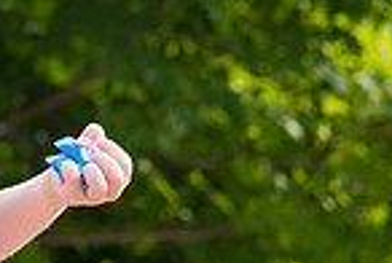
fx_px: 4321
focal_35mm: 396
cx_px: -344
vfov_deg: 3.5
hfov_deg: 5.1
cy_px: 111
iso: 640
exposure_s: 1/500
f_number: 6.3
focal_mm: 100
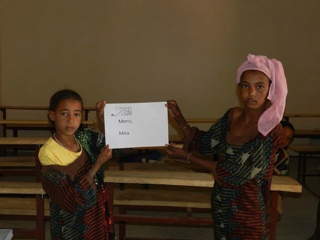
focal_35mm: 46
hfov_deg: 41.2
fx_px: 425
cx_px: 160
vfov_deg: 31.5
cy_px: 120
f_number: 4.2
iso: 200
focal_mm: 8.1
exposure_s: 1/30
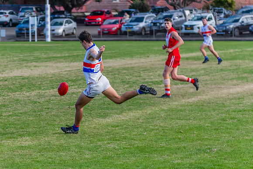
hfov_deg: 7.9
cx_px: 94
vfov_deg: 5.3
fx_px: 1822
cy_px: 96
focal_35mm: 259
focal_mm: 170
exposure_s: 1/1600
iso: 1000
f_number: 5
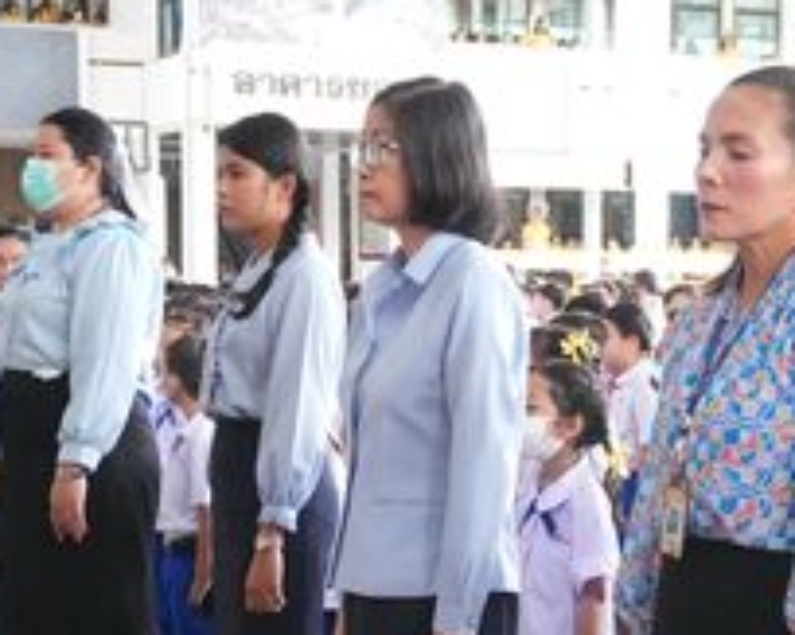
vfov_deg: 15.9
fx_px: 2243
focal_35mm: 95
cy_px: 553
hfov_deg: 19.8
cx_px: 678
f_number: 4
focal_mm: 23
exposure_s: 1/125
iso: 2500
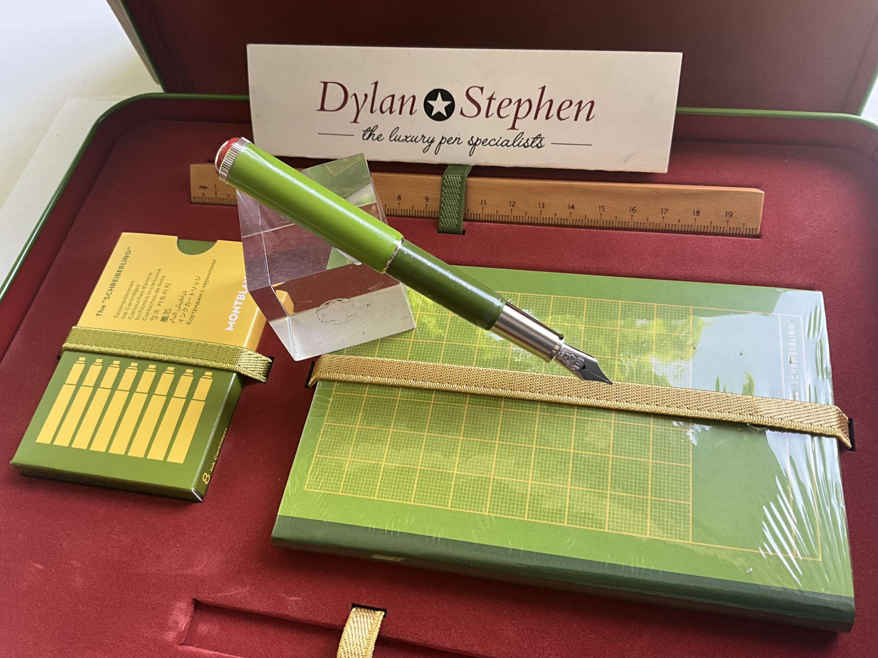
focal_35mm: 29
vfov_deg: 48.2
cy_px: 329
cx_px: 439
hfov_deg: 61.7
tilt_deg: -58.3
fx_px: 736
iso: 64
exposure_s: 1/122
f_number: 1.8
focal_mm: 3
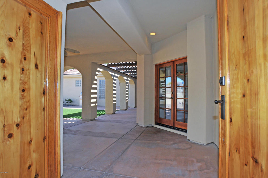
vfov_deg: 61.9
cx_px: 134
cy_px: 89
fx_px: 149
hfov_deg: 84.0
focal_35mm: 20
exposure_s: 1/125
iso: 320
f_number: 13
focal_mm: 20
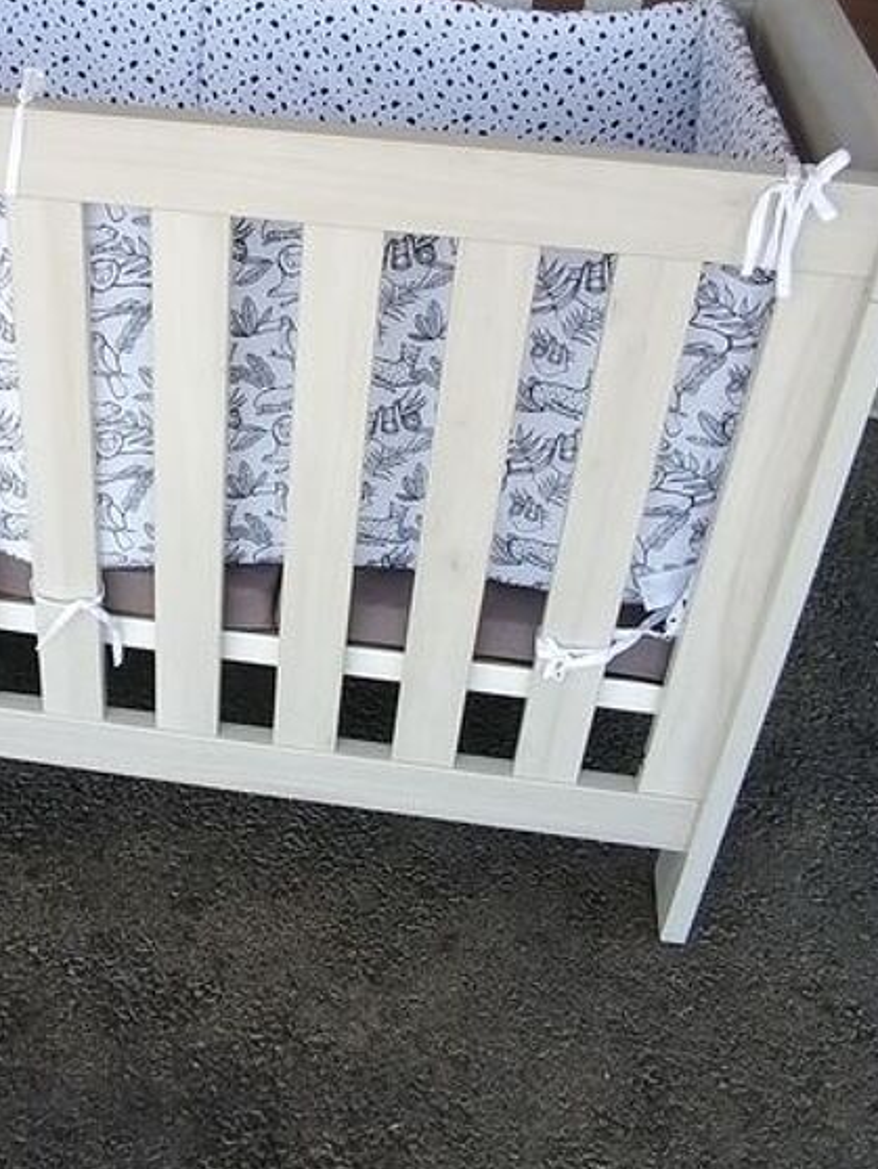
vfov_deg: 43.6
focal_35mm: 43
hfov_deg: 33.0
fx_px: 1453
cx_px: 222
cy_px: 477
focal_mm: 1.87
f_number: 2.4
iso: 40
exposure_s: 1/222
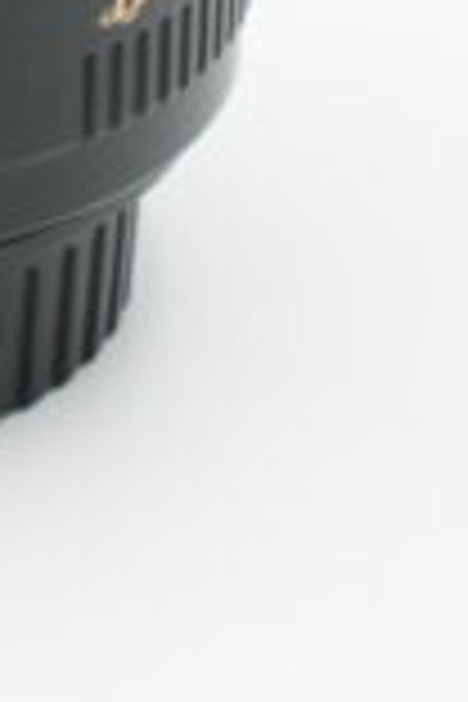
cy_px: -194
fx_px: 7214
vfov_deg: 5.5
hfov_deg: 3.7
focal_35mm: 370
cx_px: -333
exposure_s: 1/100
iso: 400
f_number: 11
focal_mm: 64
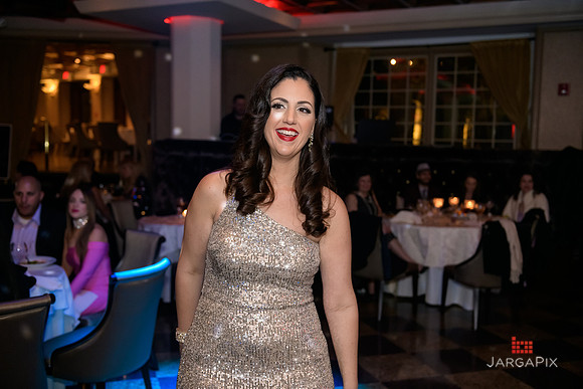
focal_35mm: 38
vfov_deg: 35.1
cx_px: 292
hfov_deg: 50.7
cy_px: 194
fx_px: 616
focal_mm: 38
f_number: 3.2
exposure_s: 1/125
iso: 1600
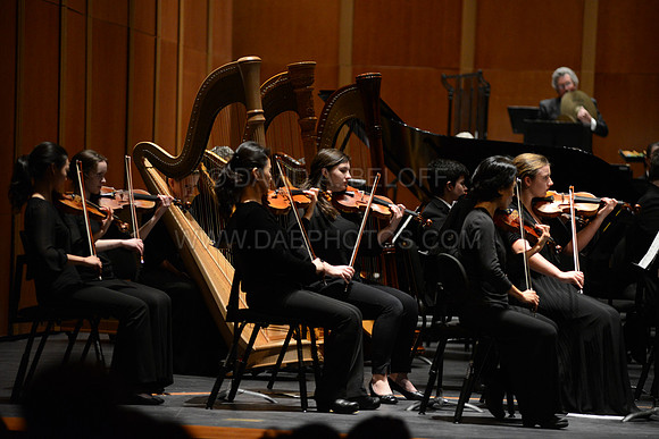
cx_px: 330
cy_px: 220
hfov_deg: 13.2
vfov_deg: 8.9
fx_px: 2838
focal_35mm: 155
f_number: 2.8
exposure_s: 1/250
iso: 3200
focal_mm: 155
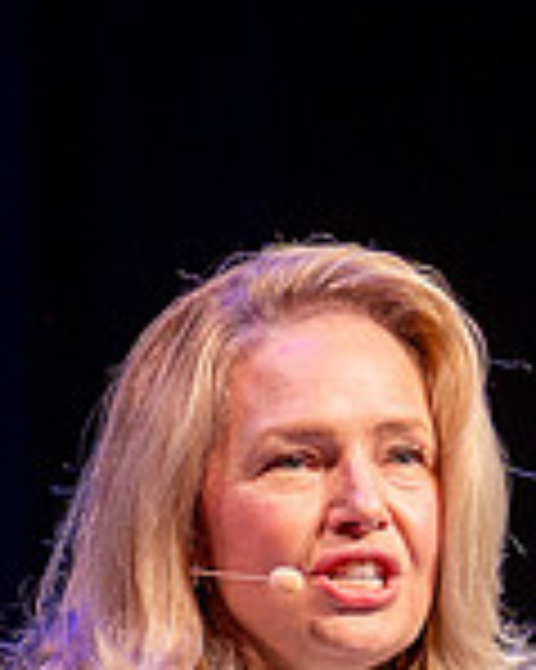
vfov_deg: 1.9
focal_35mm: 1018
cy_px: 231
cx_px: 459
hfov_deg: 1.5
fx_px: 20207
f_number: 2.8
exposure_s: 1/200
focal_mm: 155
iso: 800
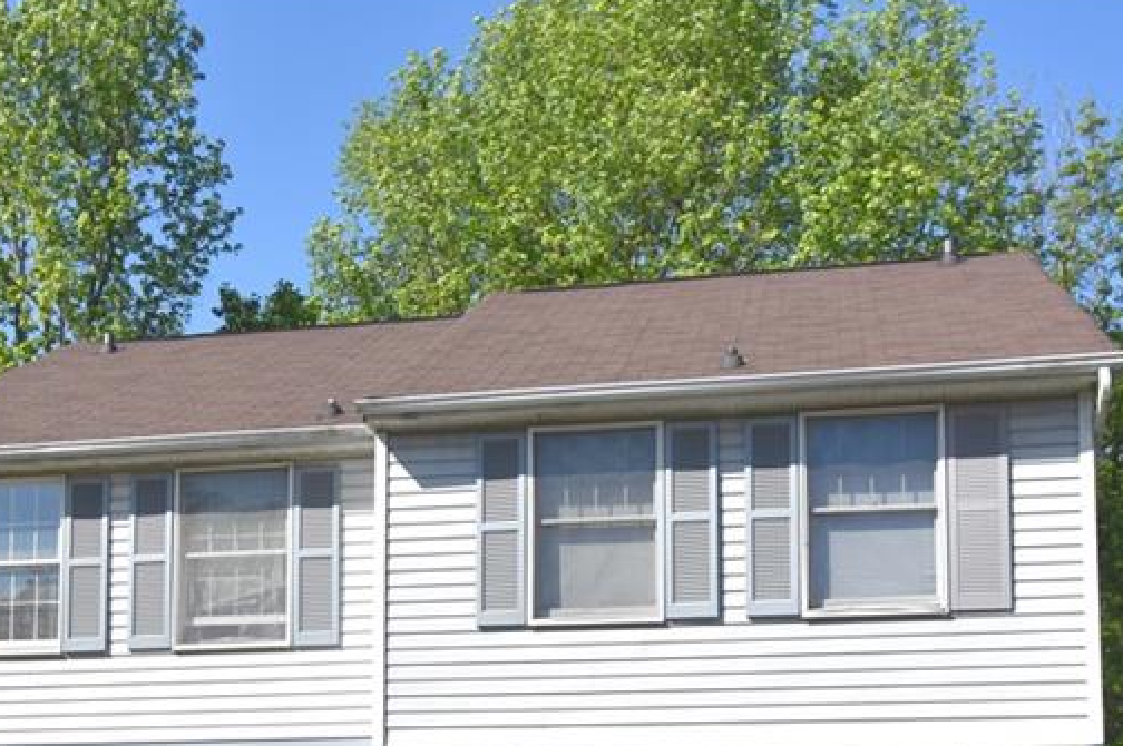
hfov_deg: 32.5
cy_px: 735
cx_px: 328
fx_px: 1901
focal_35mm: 61
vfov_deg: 21.5
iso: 160
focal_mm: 20
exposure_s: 1/500
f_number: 8
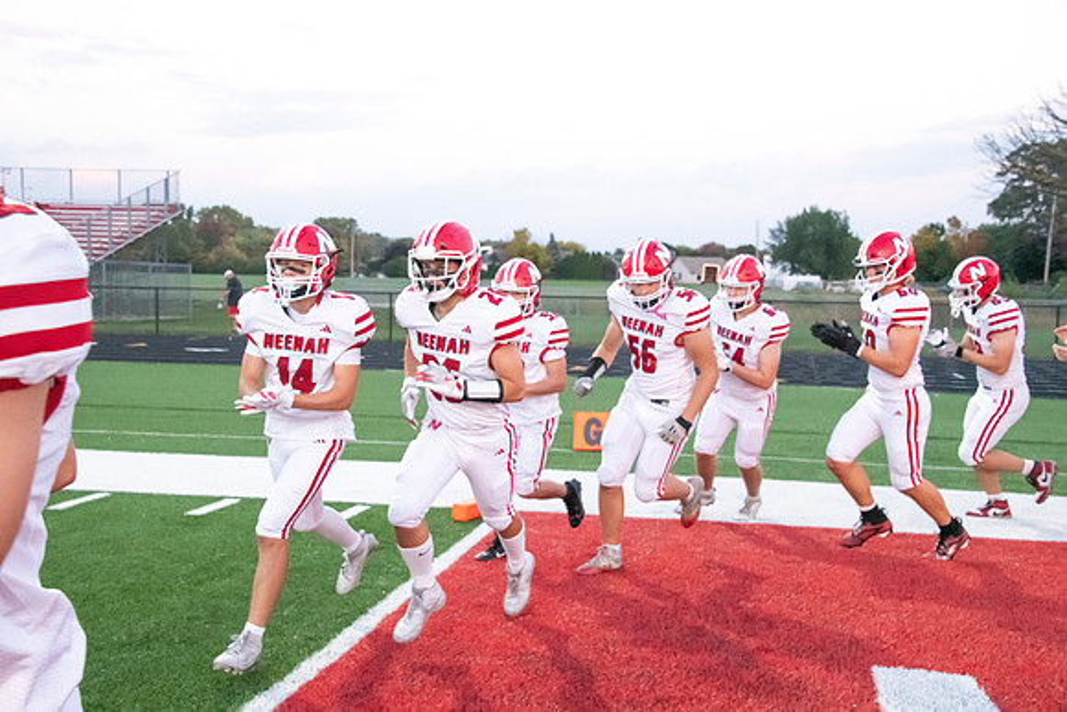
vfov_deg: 30.5
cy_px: 356
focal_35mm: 44
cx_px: 534
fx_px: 1304
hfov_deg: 44.5
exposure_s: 1/800
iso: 10000
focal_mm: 44
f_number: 7.1
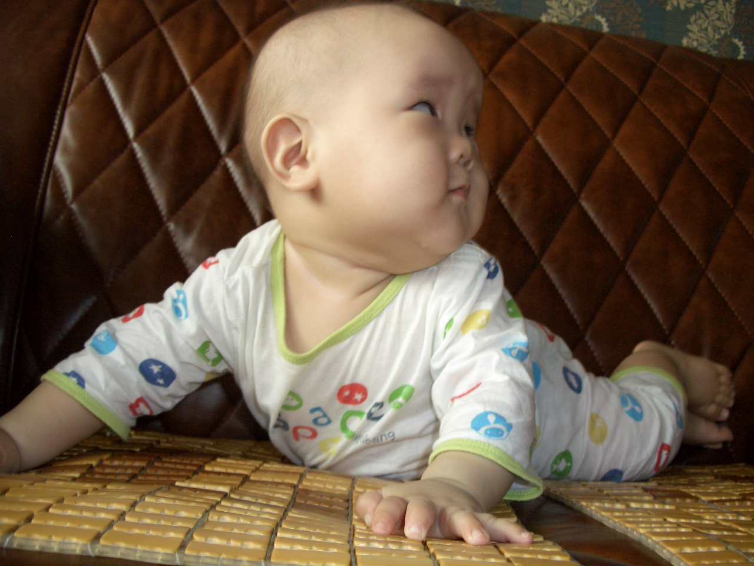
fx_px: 719
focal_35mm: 33
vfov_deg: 42.9
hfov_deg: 55.4
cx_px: 377
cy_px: 283
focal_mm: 7.1
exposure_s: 1/60
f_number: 2.8
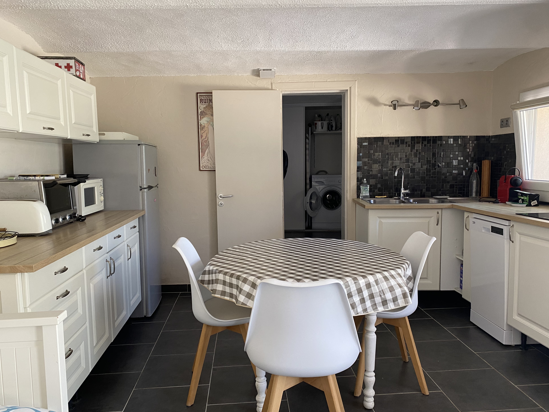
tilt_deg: -5.5
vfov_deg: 51.4
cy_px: 205
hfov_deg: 65.3
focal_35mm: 27
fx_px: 428
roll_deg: +0.8
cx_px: 278
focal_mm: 4.25
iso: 125
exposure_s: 1/60
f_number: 1.8
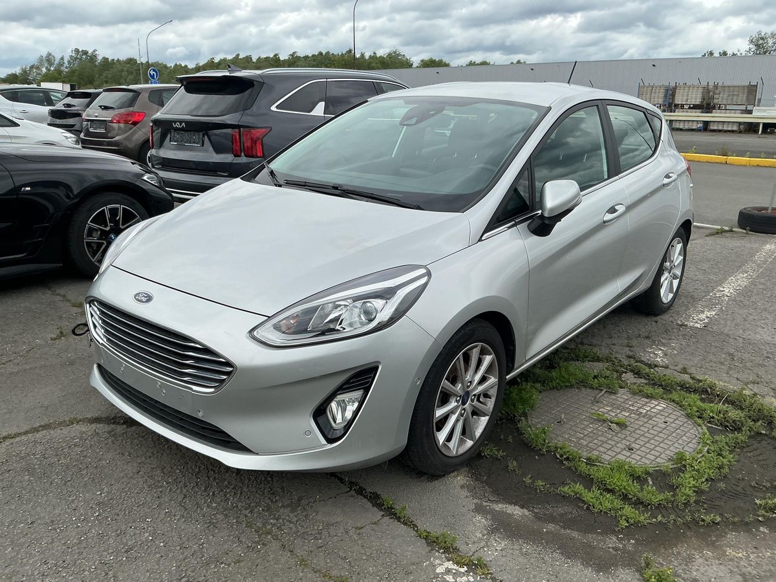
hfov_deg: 61.7
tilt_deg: -15.9
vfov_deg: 48.2
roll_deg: +0.6
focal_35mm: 29
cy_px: 291
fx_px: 650
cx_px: 388
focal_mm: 3
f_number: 1.8
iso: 25
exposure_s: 1/1786
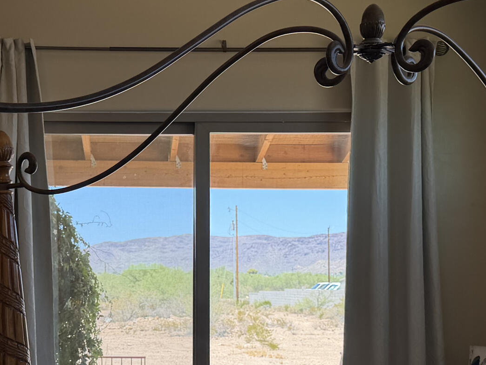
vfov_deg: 21.2
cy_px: 267
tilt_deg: +0.9
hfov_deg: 27.9
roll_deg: -0.1
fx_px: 969
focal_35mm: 69
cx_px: 147
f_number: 1.78
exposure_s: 1/528
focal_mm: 6.76
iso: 80
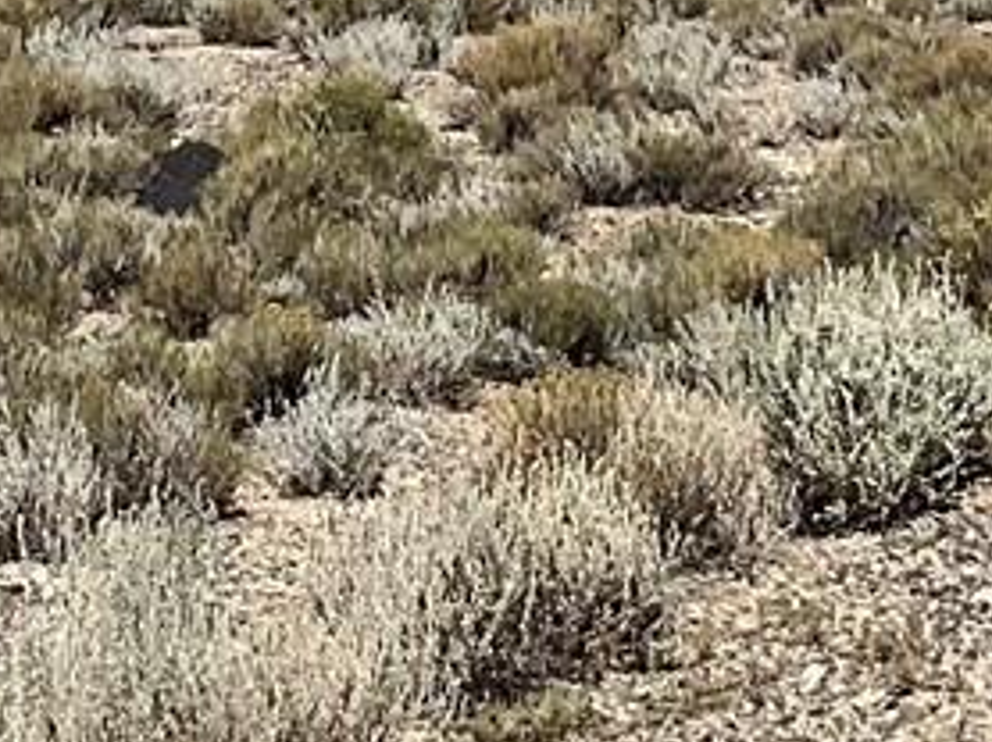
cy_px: -428
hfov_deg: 11.8
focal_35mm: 167
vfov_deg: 8.6
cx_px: 539
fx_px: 4782
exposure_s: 1/3534
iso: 16
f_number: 1.8
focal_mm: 3
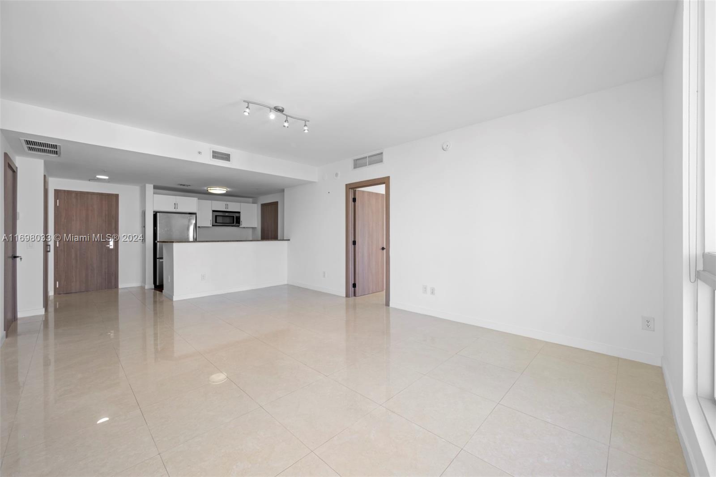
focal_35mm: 14
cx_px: 358
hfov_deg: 104.3
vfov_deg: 81.2
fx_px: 278
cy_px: 238
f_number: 9
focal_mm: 14
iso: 100
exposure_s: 1/5
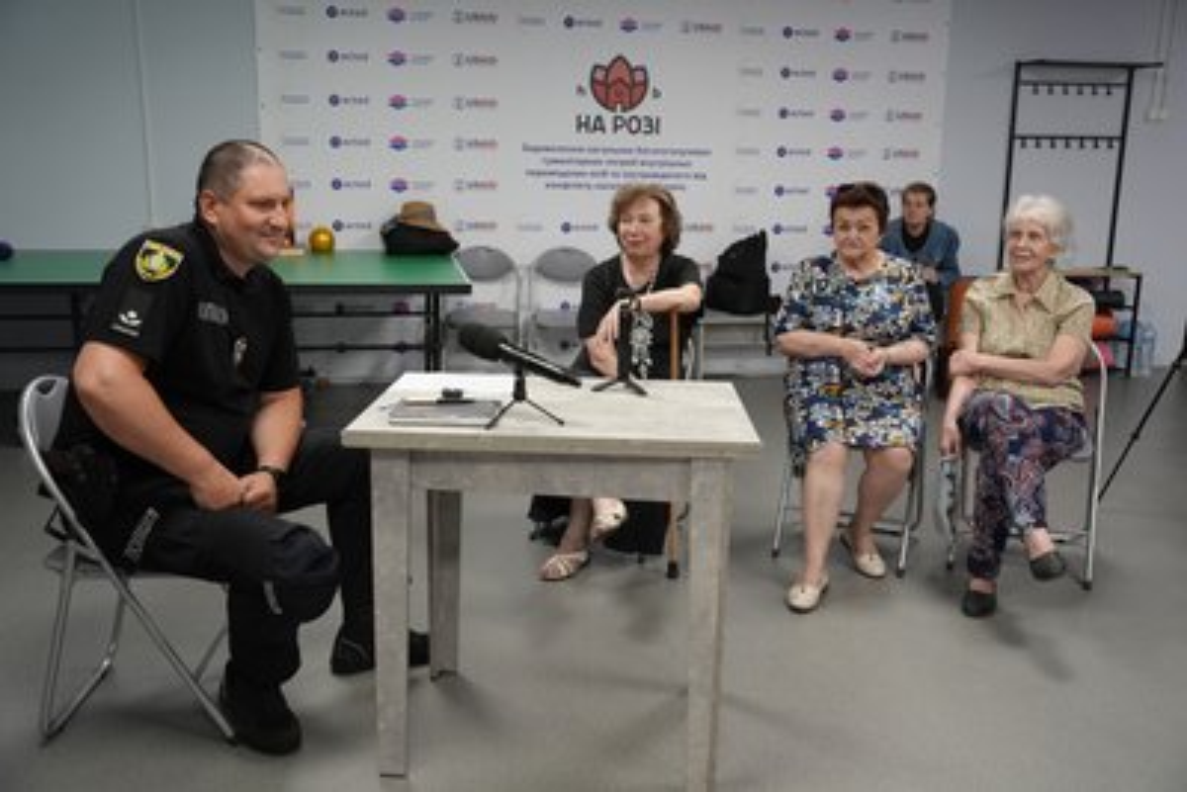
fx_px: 1055
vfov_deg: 41.1
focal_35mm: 32
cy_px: 396
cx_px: 594
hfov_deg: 58.7
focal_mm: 32
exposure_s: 1/160
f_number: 4
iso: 3200
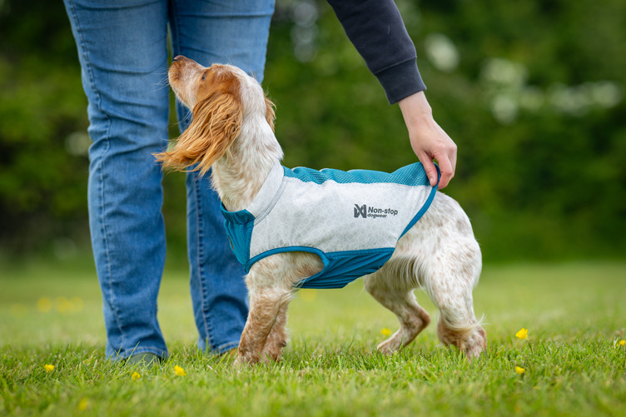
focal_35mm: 131
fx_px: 2285
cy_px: 230
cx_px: 282
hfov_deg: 15.6
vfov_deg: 10.4
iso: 64
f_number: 1.8
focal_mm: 85
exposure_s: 1/1000
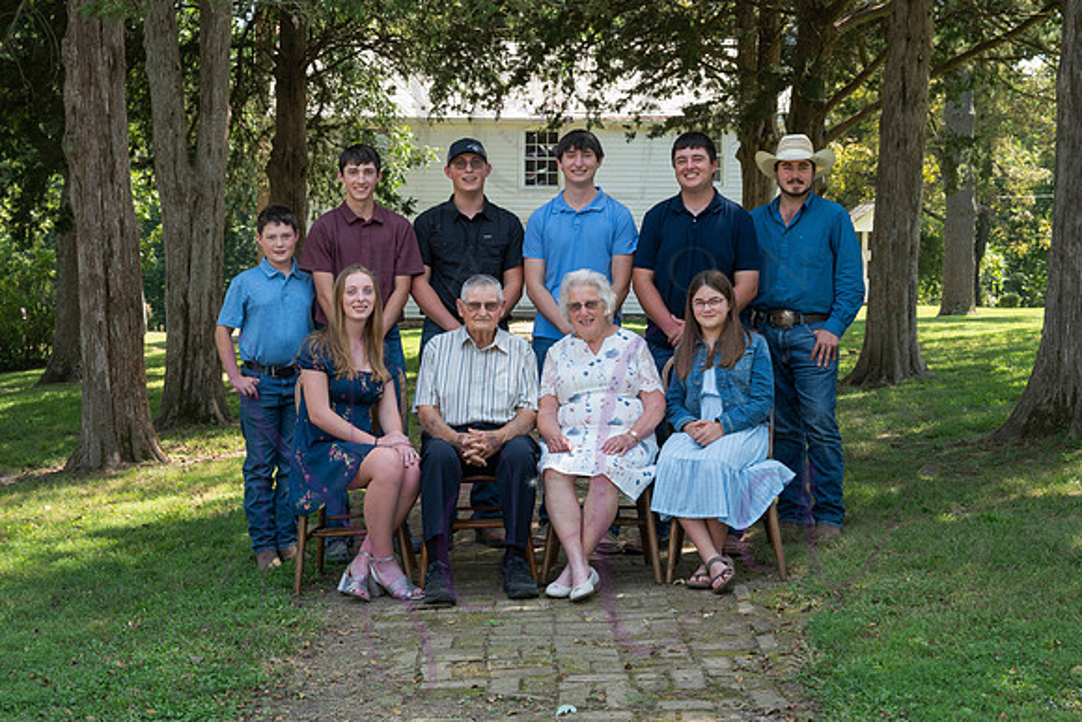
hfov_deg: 36.9
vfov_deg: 25.1
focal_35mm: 54
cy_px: 361
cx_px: 541
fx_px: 1623
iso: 400
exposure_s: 1/125
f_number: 8
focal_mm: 54
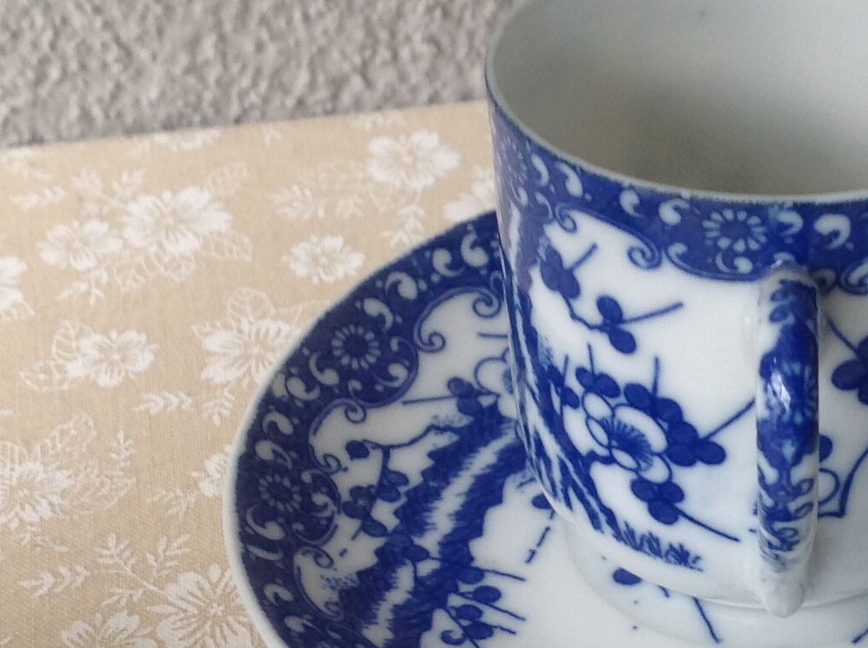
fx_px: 2228
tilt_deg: -35.1
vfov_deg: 16.5
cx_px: 730
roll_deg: -1.4
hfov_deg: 21.7
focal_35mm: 89
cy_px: 364
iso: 50
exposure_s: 1/20
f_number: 2.4
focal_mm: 4.28
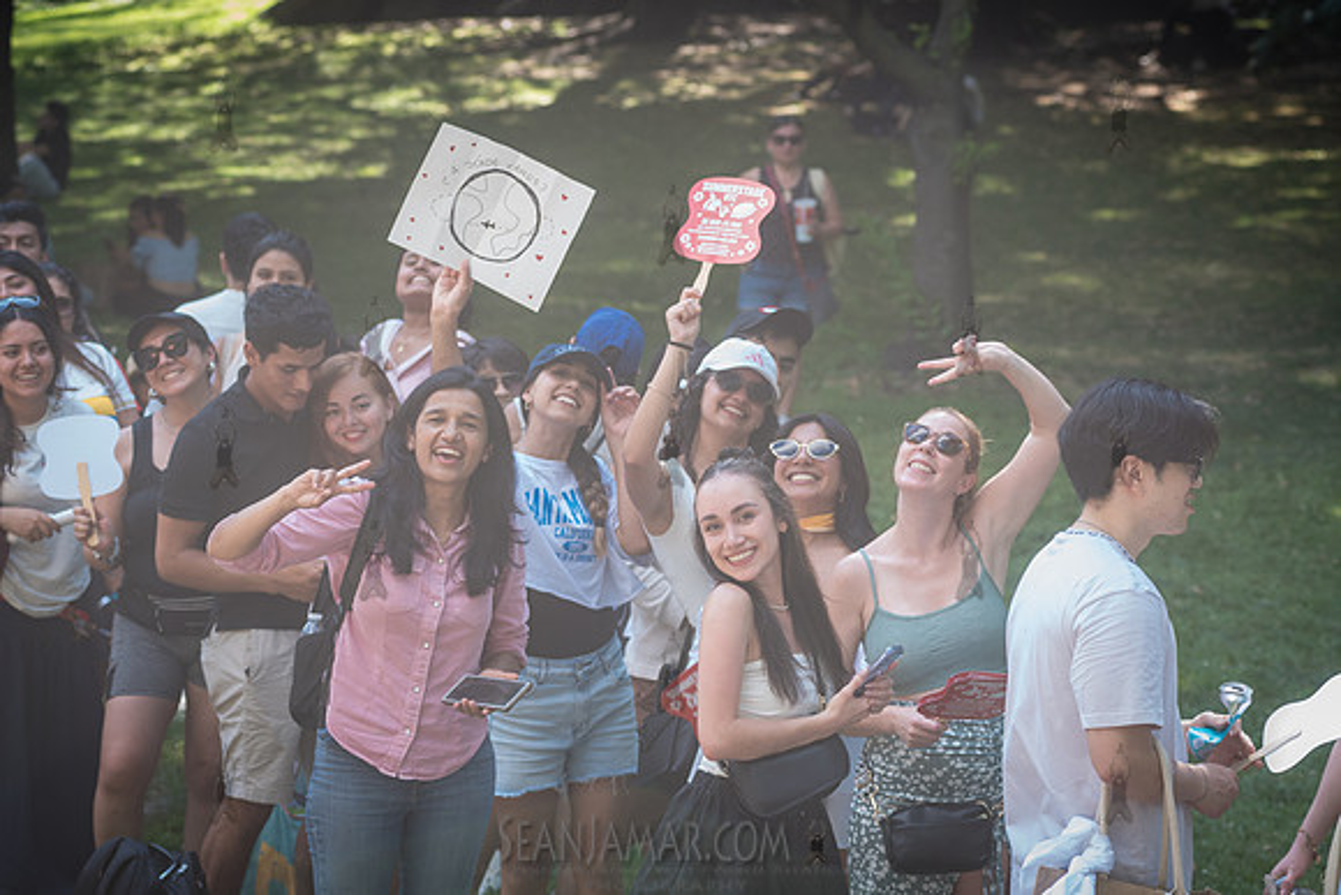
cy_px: 484
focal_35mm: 126
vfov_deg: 10.9
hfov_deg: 16.3
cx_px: 650
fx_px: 4695
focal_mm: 100
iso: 500
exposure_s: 1/250
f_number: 4.5
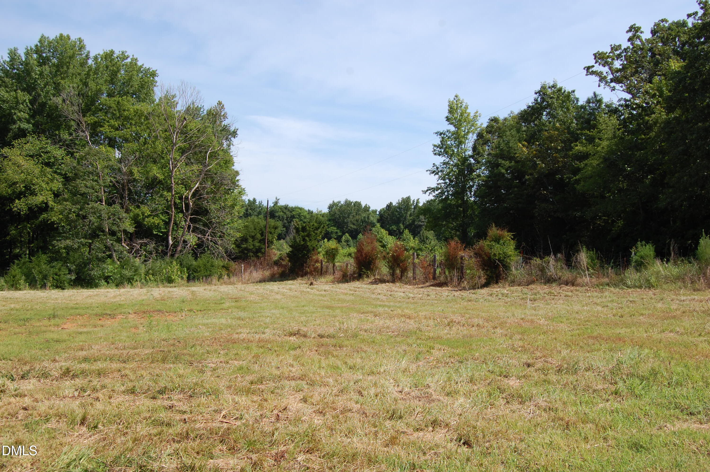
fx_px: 709
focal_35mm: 36
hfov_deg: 53.2
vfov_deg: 36.8
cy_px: 236
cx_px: 355
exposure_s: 1/320
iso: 200
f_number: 9
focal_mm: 24
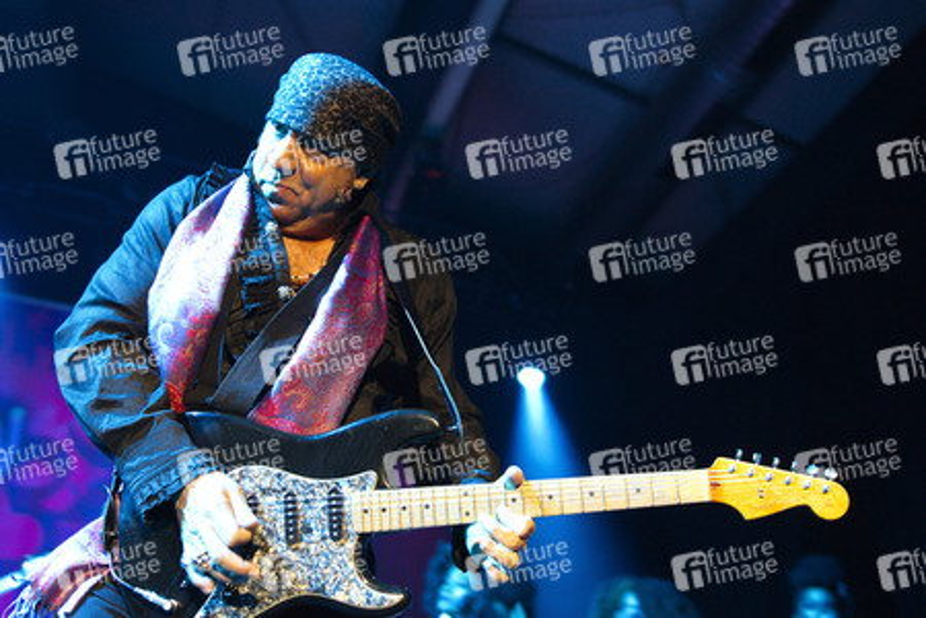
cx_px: 463
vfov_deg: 41.1
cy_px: 309
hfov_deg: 58.7
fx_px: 823
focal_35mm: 32
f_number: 2.8
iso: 1600
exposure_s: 1/60
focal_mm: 32
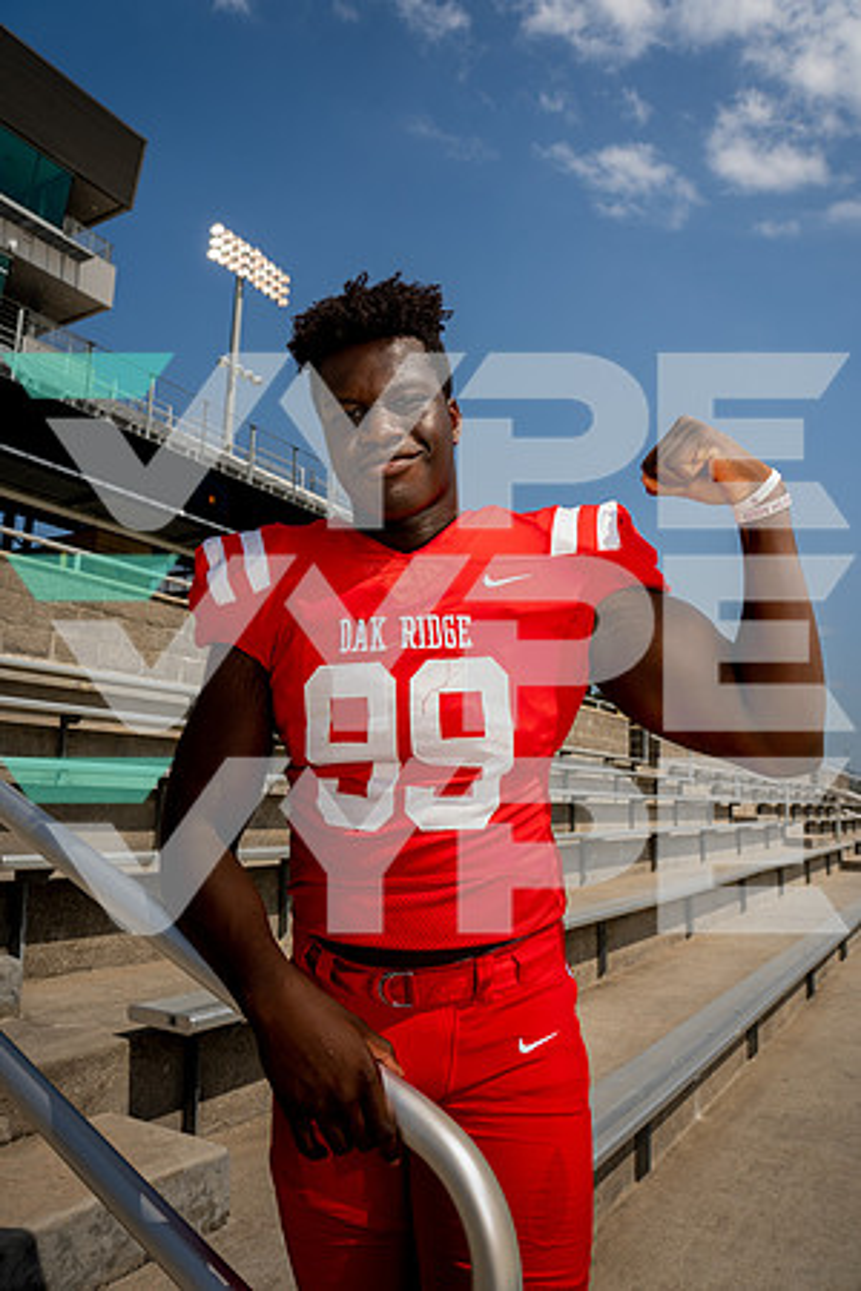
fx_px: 933
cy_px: 646
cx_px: 430
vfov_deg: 69.4
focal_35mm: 26
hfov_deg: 49.6
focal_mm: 26
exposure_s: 1/250
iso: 50
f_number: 8
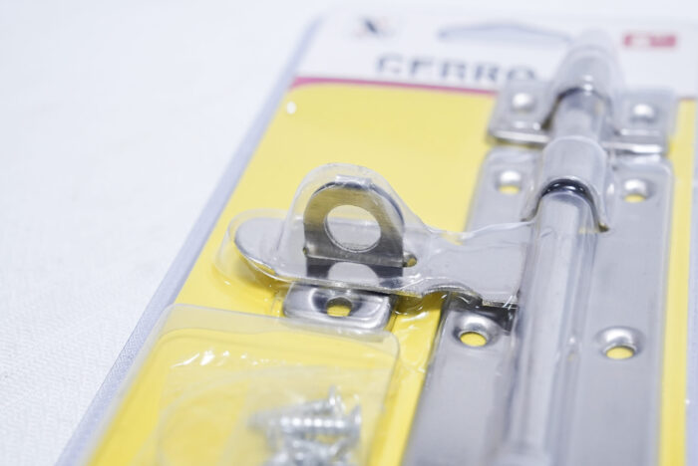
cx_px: 349
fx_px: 1358
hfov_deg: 28.8
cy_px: 233
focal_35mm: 70
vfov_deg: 19.5
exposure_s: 1/200
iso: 3200
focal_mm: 70
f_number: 9
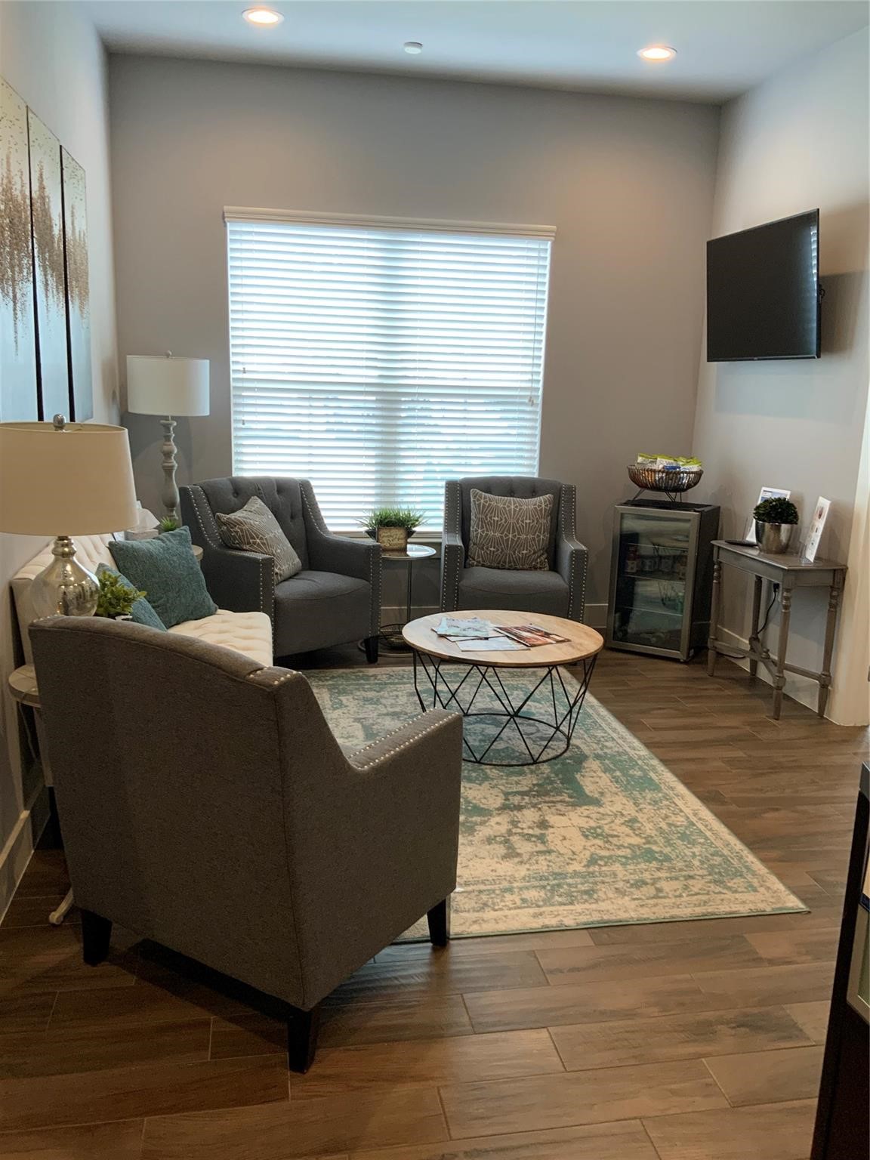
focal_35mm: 29
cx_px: 435
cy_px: 580
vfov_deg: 61.7
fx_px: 972
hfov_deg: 48.2
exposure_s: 1/60
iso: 80
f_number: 1.8
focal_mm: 3
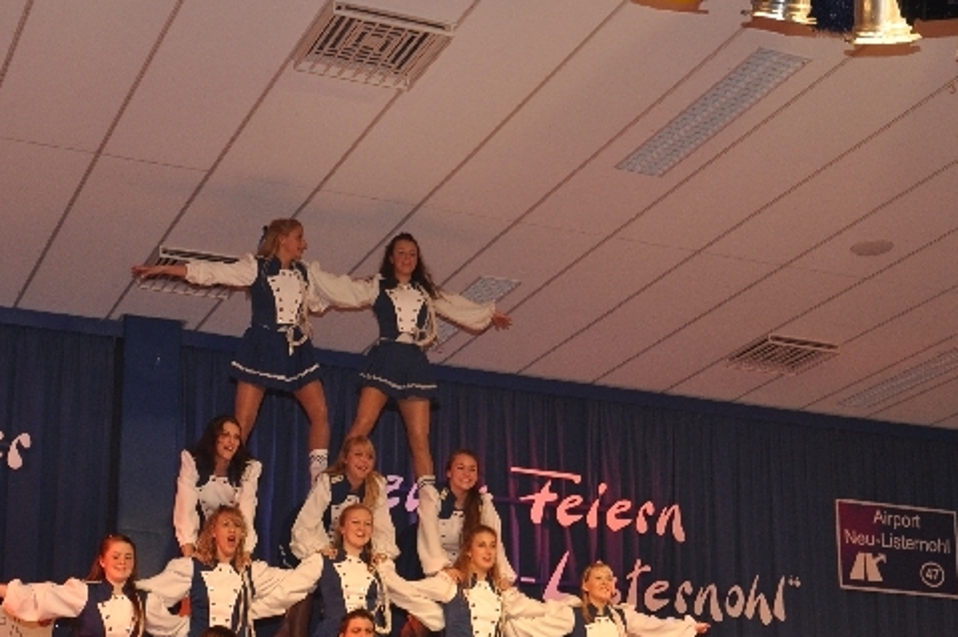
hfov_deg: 28.9
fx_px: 1861
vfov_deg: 19.3
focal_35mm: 70
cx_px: 467
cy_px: 470
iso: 400
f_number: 5
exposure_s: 1/60
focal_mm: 28
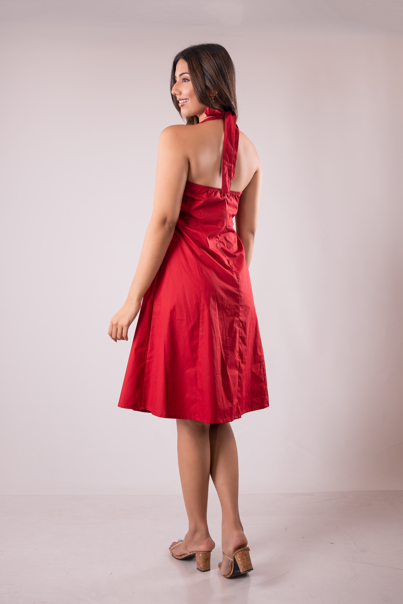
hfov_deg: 36.9
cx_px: 202
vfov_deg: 53.1
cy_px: 302
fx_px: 604
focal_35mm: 36
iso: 160
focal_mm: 24
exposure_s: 1/200
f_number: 2.8
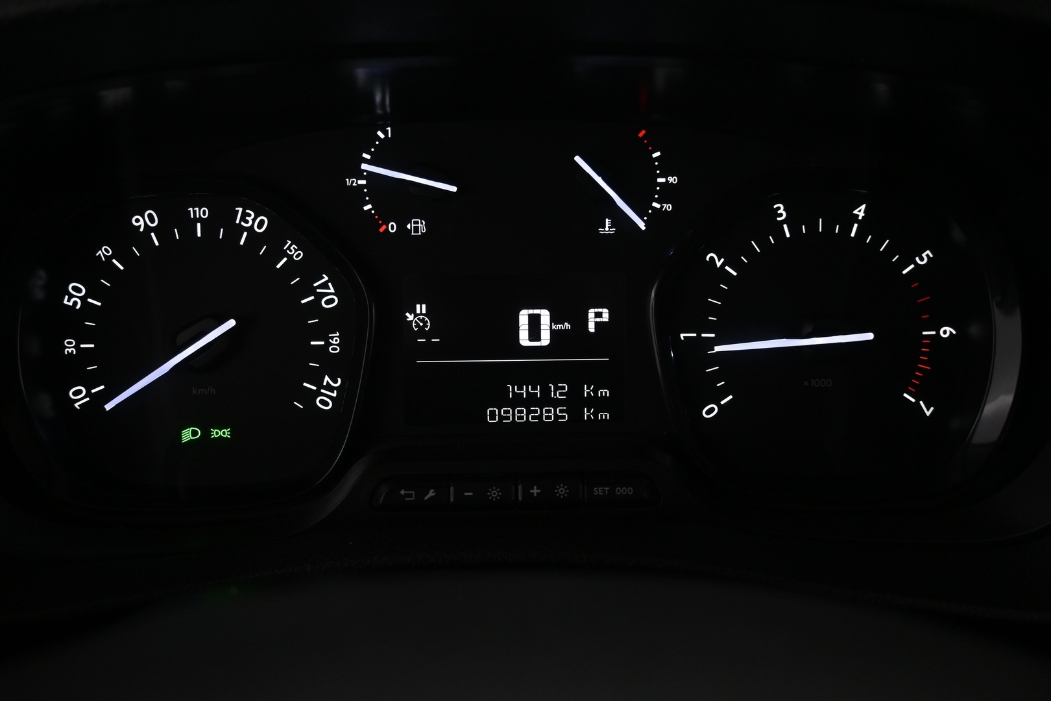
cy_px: 350
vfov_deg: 38.4
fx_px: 1007
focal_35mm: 34
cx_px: 526
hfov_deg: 55.1
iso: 1250
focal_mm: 23
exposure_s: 1/40
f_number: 4.2
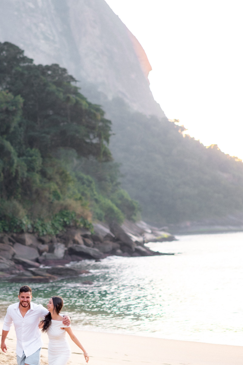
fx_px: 860
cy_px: 141
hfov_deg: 16.0
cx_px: 50
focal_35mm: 85
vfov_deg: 23.9
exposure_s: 1/320
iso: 200
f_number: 2
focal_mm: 50
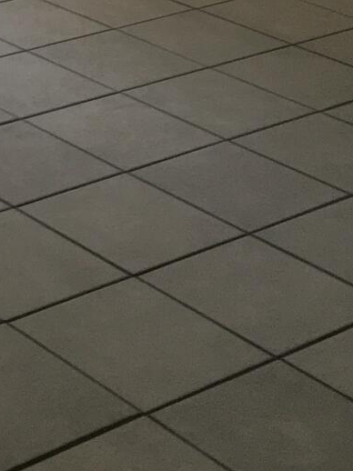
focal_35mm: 112
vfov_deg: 15.7
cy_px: -299
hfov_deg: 12.1
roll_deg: -0.8
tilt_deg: -10.5
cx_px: -290
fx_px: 1524
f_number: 2.2
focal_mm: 4.15
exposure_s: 1/50
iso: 32
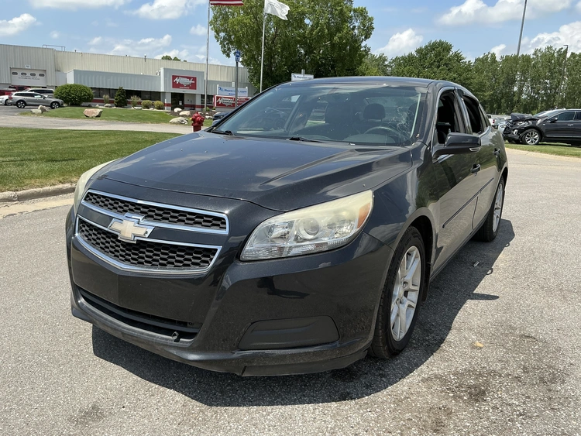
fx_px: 470
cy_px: 218
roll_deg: -2.0
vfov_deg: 49.8
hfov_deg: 63.4
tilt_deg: -11.3
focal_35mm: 28
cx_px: 290
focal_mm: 3
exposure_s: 1/1451
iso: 25
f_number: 1.8
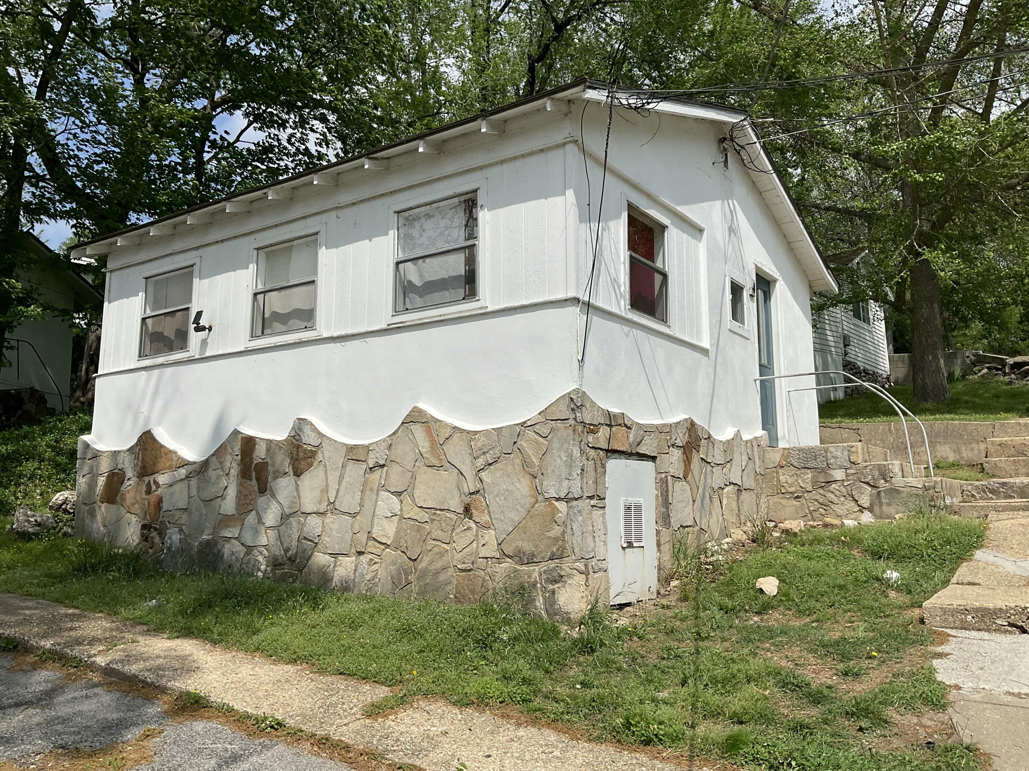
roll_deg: +0.1
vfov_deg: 48.2
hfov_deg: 61.7
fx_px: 862
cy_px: 386
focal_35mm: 29
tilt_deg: +6.3
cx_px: 514
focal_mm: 3
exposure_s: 1/4065
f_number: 1.8
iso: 16
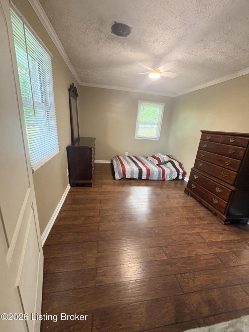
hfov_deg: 85.7
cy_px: 166
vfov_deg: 102.1
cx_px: 124
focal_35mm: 14
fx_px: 134
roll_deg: -4.7
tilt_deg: -18.7
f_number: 2.2
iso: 400
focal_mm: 2.22
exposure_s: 1/60
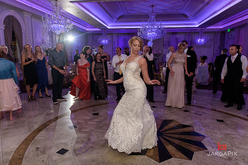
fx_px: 165
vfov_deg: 53.2
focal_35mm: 24
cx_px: 124
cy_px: 82
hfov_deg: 73.7
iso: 1600
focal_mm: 24
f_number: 3.2
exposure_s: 1/125
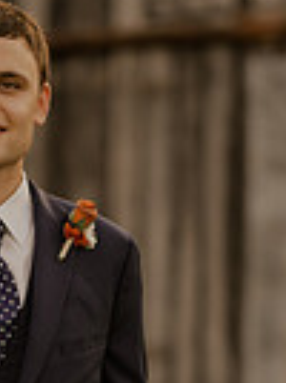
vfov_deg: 7.1
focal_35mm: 275
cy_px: 486
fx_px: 3039
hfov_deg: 5.4
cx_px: 9
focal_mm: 85
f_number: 1.6
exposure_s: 1/400
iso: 100
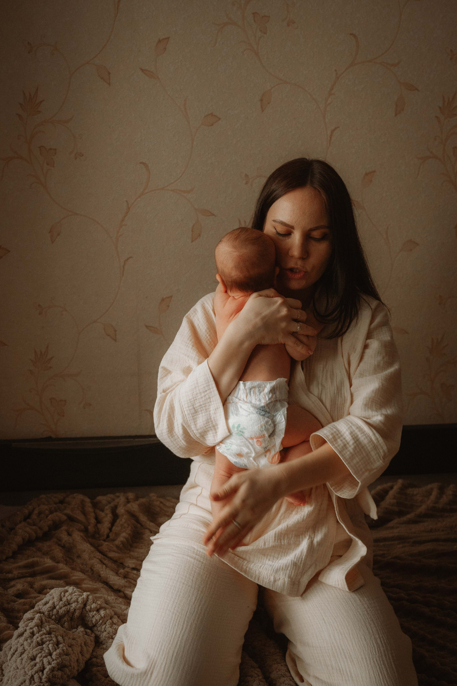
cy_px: 343
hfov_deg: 31.9
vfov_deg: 46.4
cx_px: 228
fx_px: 800
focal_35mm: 42
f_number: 3.2
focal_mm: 28
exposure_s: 1/200
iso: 1250
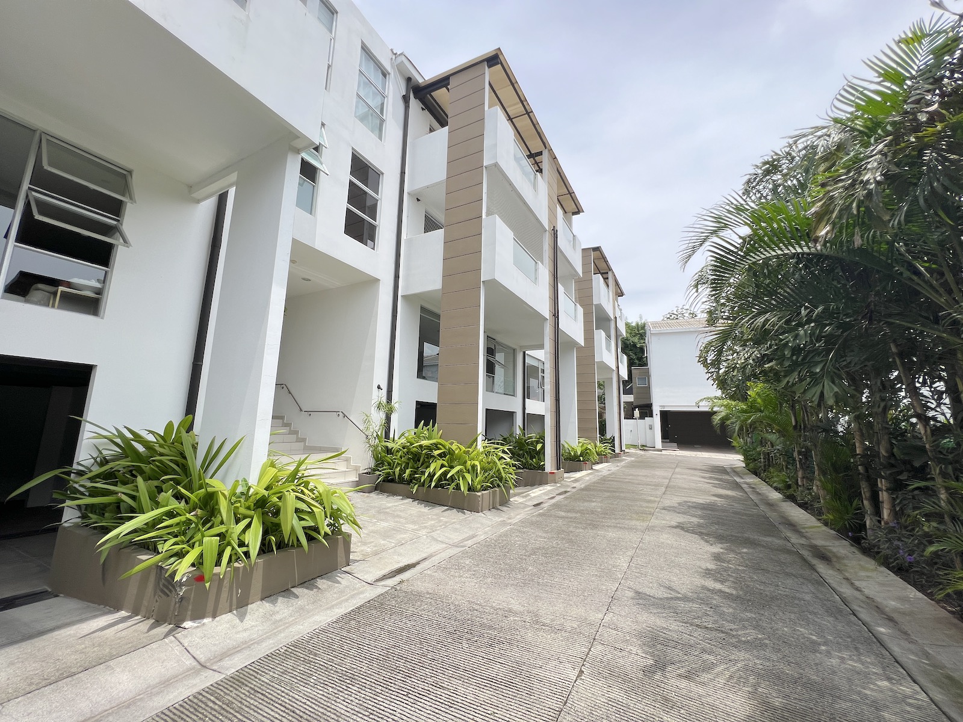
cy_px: 361
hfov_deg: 106.2
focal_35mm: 13
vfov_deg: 89.9
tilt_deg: +9.9
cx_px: 482
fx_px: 362
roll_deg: -0.6
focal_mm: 1.57
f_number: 1.8
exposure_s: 1/1248
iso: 32
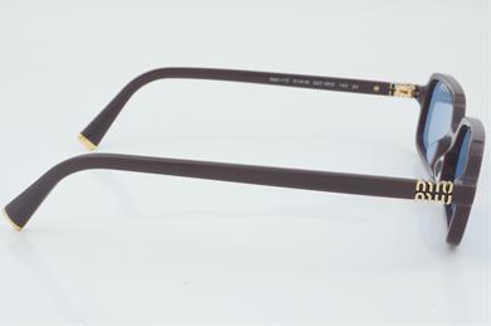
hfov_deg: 26.3
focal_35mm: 77
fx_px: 1049
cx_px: 240
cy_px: 160
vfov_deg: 17.7
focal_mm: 50
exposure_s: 1/3
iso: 100
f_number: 32
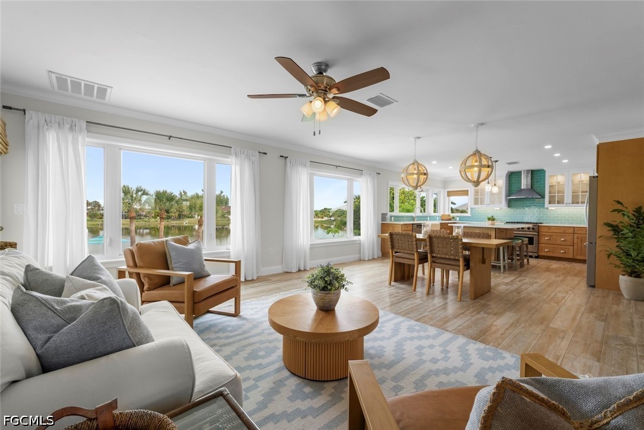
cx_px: 322
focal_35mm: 15
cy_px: 215
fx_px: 268
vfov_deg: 77.4
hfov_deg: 100.4
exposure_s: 1/13
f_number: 10
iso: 400
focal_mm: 15
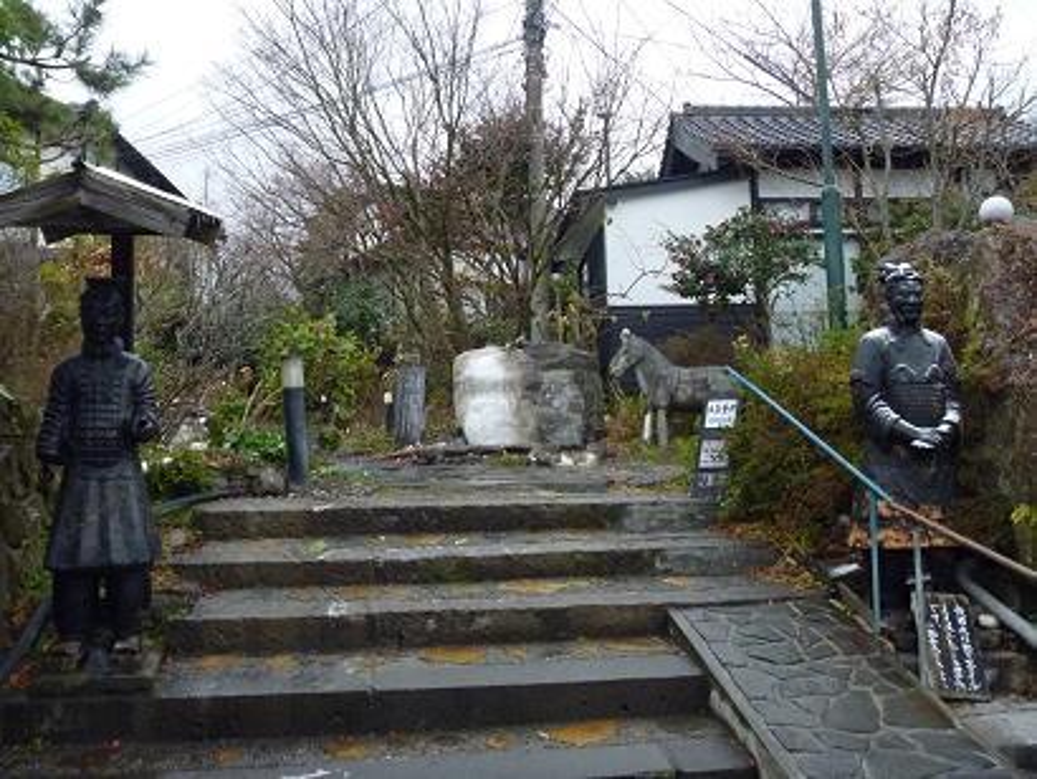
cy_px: 390
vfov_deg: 40.7
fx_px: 1049
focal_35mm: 35
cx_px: 518
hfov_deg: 52.6
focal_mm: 6.3
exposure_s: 1/160
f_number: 3.5
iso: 400
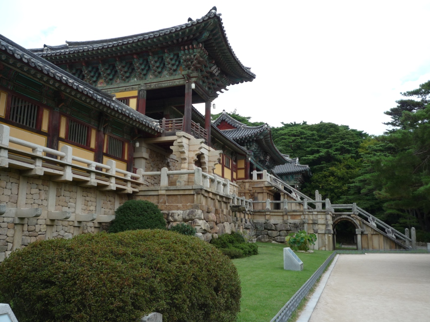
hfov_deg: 55.4
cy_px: 161
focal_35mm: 33
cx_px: 215
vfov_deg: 42.9
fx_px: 410
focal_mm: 5.8
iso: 100
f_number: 3.6
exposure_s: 1/200
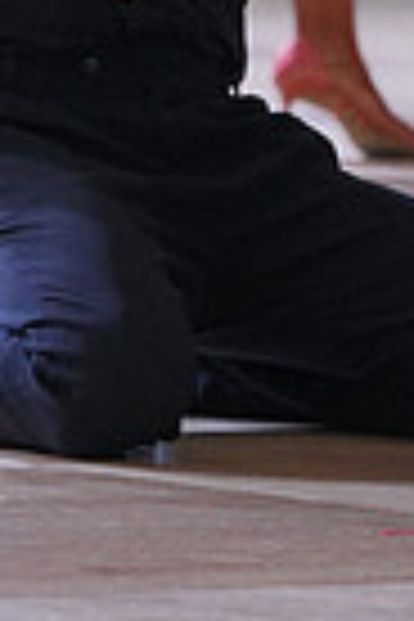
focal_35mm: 725
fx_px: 12505
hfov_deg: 1.9
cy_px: -392
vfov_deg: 2.8
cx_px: 799
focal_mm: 173
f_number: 5
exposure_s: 1/400
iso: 2000
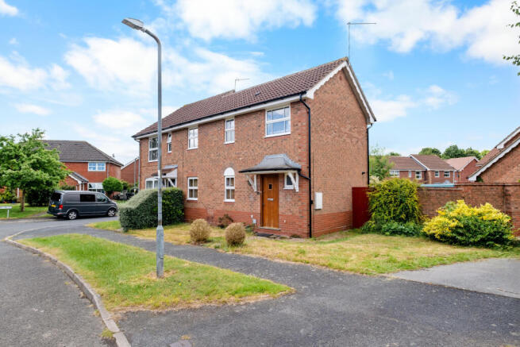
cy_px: 174
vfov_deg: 64.6
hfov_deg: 86.9
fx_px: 274
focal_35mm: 19
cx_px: 260
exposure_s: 1/320
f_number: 7.1
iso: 160
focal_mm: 12.6
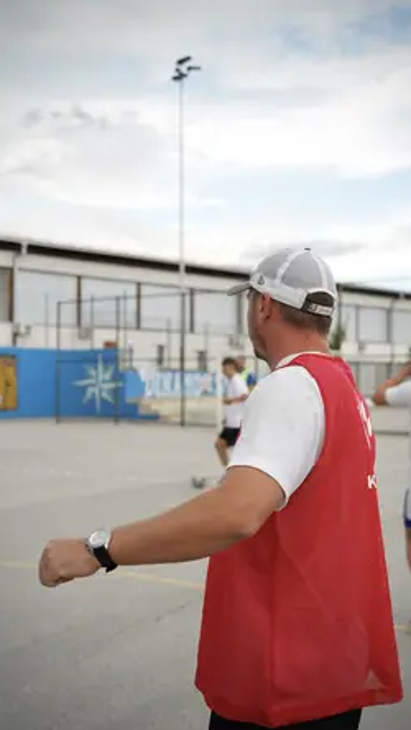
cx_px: 220
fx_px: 832
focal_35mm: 43
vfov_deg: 47.3
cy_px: 367
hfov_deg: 27.7
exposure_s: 1/1000
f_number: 3.2
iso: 800
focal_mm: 38
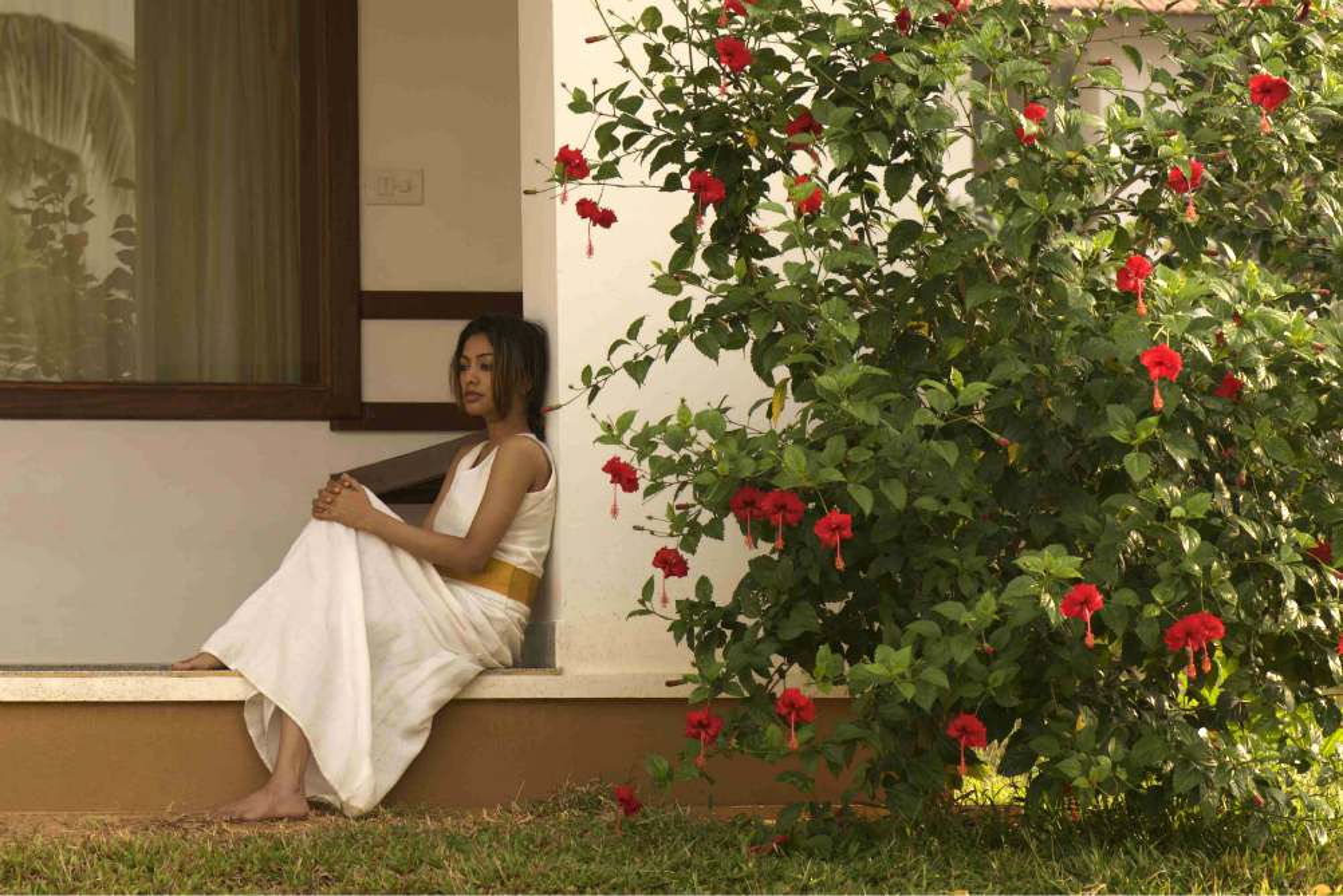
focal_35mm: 105
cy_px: 448
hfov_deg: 19.4
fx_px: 3919
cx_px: 672
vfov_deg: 13.1
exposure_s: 1/125
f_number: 7.1
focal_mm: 105
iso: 100
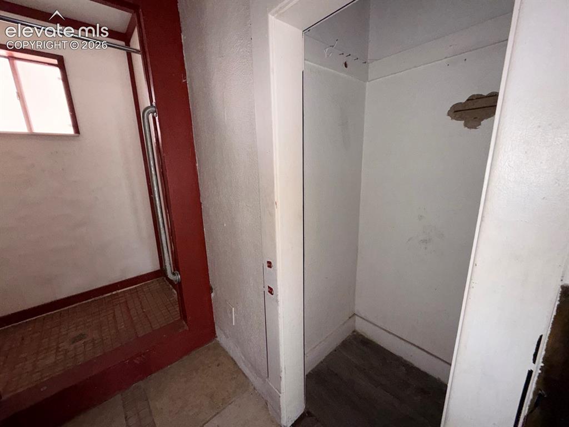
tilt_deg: -12.6
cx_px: 284
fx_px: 230
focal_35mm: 14
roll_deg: +2.0
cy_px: 214
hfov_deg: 102.1
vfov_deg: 85.7
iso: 160
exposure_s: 1/60
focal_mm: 2.22
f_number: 2.2
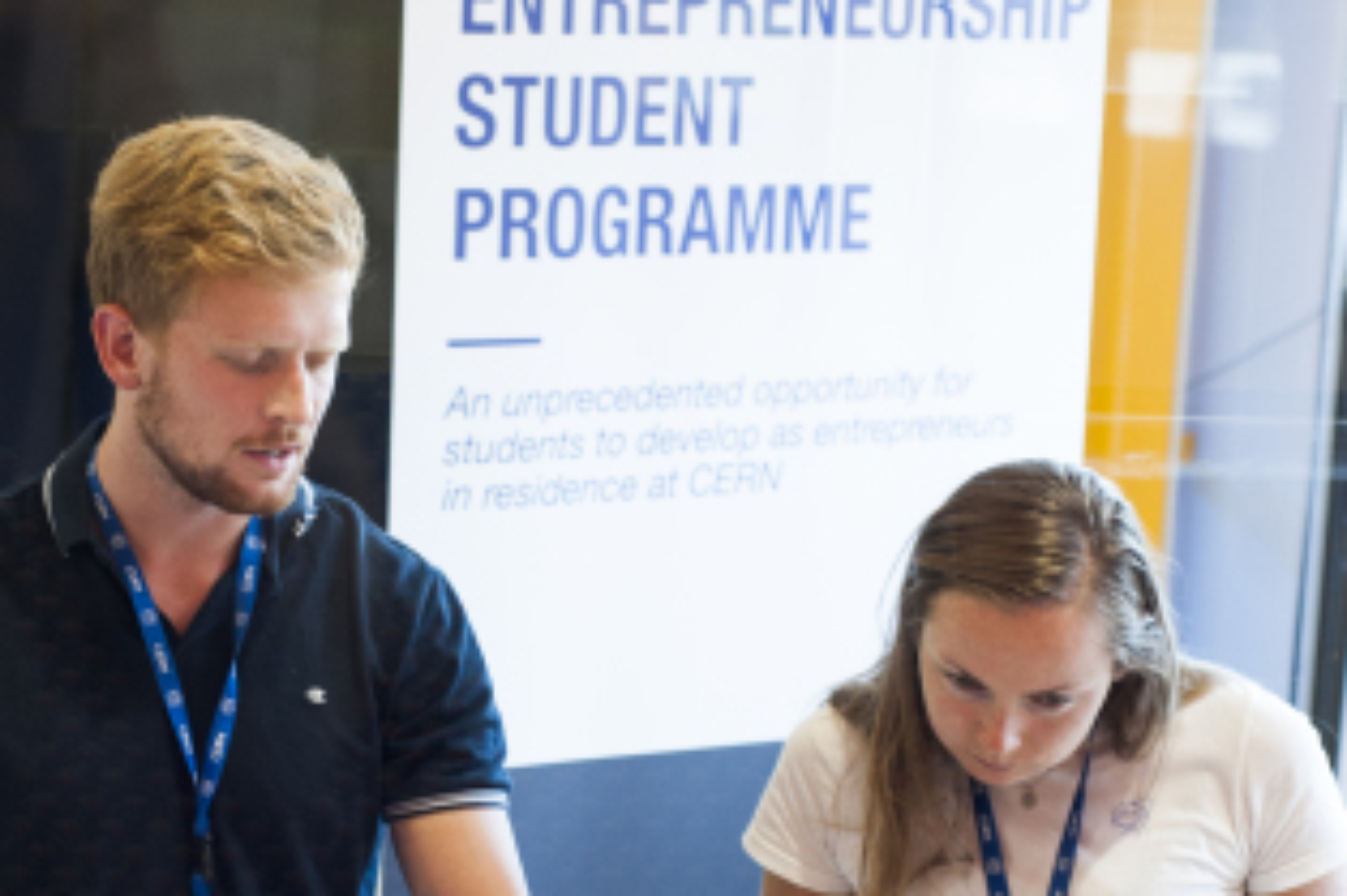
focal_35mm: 102
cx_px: 386
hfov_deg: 19.9
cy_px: 699
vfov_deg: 13.3
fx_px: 3814
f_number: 2.5
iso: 800
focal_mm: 50
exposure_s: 1/125
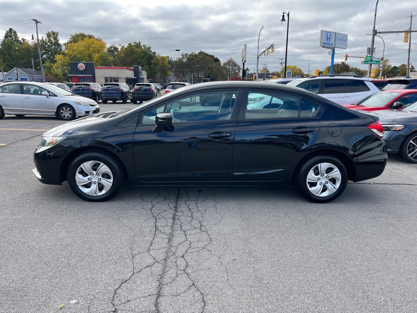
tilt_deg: -12.9
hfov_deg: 67.3
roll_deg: -1.4
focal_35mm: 26
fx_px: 313
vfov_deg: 53.1
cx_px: 208
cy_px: 156
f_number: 1.6
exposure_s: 1/1018
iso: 50
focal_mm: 5.1
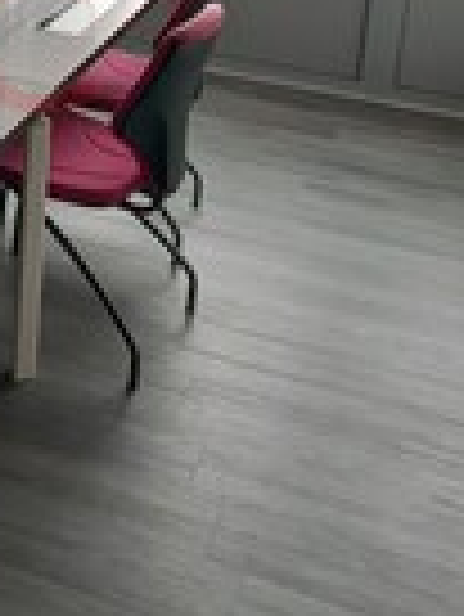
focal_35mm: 70
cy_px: -52
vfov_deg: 25.8
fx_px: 1249
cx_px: -117
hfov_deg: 19.6
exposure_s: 1/50
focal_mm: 4
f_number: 1.8
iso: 80
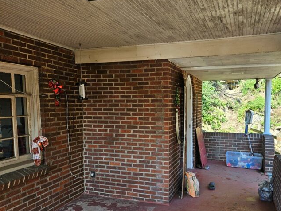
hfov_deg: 60.8
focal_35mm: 29
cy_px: 121
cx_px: 176
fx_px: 236
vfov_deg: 48.1
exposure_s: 1/180
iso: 25
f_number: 1.8
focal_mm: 5.4
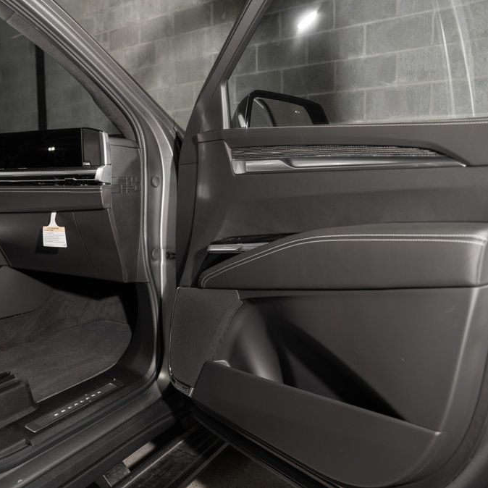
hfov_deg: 51.6
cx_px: 163
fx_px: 494
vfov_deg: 52.5
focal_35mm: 31
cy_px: 241
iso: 250
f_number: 3.2
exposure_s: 1/50
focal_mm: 24
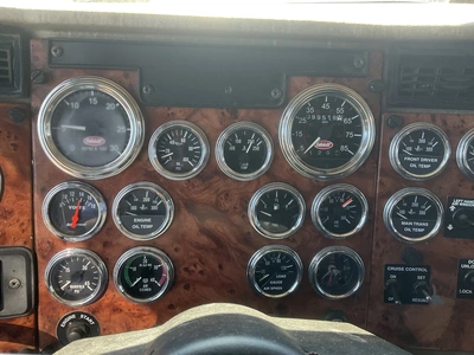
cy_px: 178
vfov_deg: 48.2
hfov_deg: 61.7
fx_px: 397
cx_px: 237
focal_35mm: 29
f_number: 1.8
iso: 64
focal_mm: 3
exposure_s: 1/122
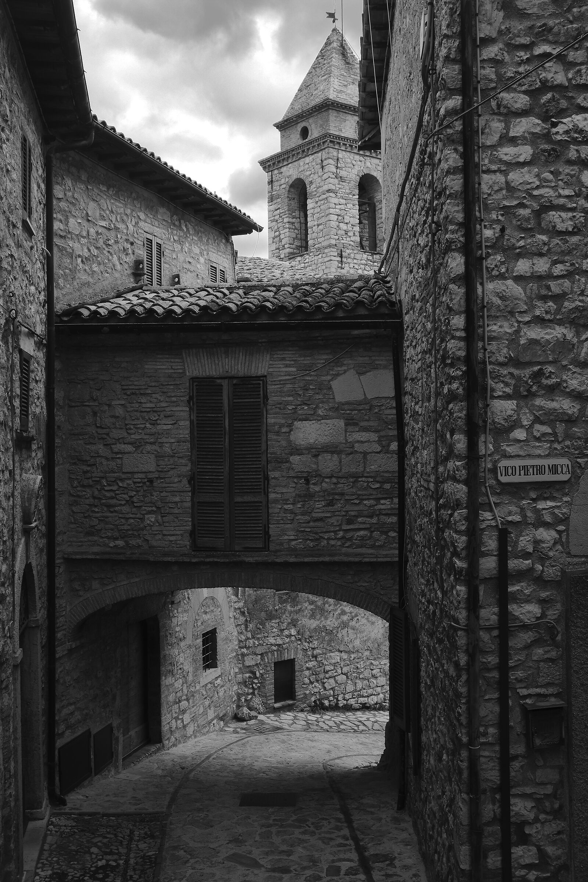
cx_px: 294
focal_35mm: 36
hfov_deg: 36.9
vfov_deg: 53.1
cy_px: 441
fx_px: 882
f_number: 10
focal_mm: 24.3
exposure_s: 1/58
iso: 320
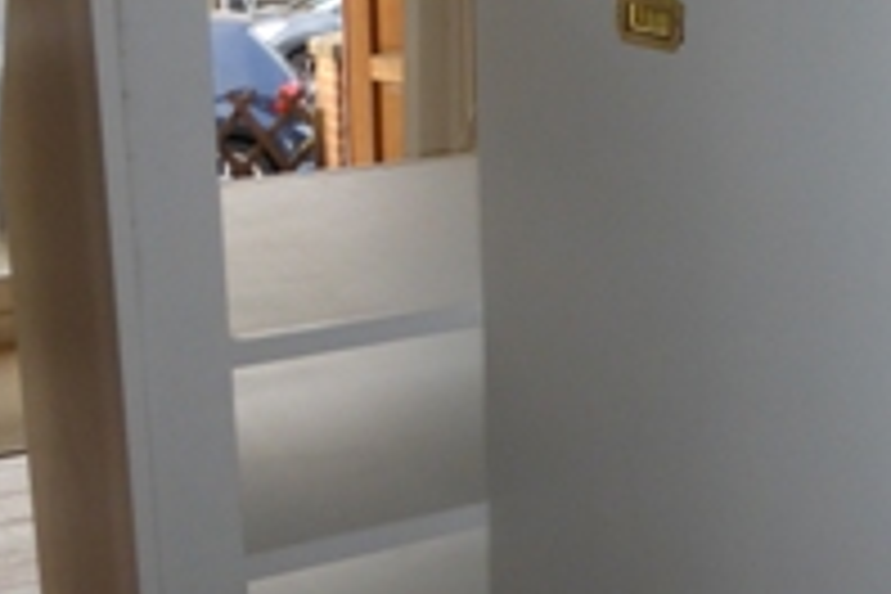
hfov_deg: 30.6
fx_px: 1559
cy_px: 130
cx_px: 783
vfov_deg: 21.3
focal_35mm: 63
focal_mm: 4.3
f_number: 3.3
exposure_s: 1/125
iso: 200
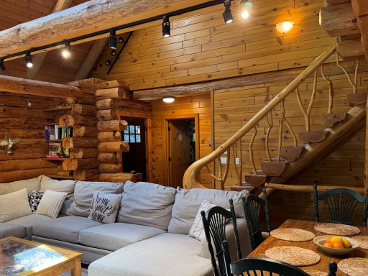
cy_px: 163
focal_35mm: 30
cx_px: 181
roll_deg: +1.1
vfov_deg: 46.6
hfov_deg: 60.0
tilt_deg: -4.2
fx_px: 319
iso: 160
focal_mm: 6.76
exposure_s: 1/60
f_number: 1.78
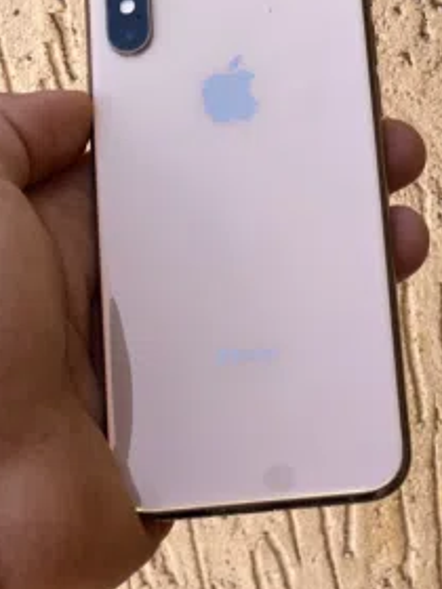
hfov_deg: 13.5
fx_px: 1873
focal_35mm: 110
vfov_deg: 17.8
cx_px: 234
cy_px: 198
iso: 20
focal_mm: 9
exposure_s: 1/153
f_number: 2.8
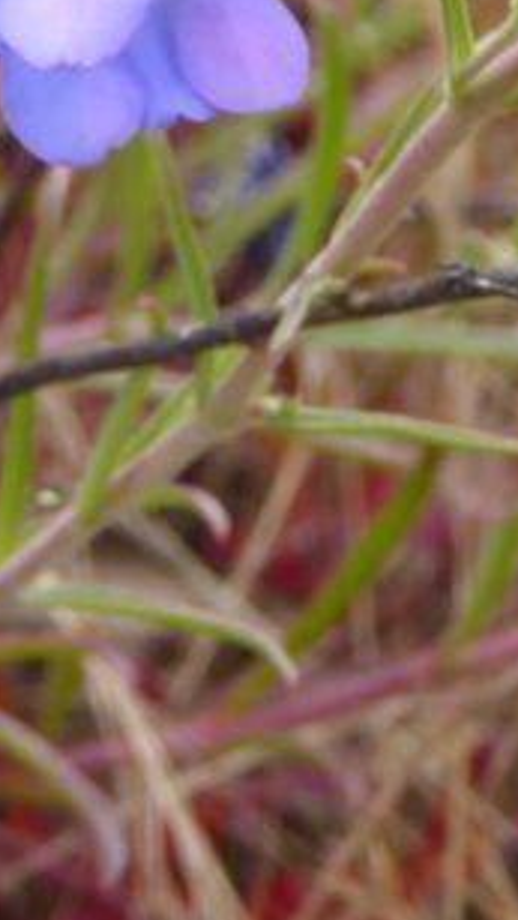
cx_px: -120
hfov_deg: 4.0
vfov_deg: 7.0
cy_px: -207
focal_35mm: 305
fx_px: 7437
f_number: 4.8
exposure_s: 1/80
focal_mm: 15
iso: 80
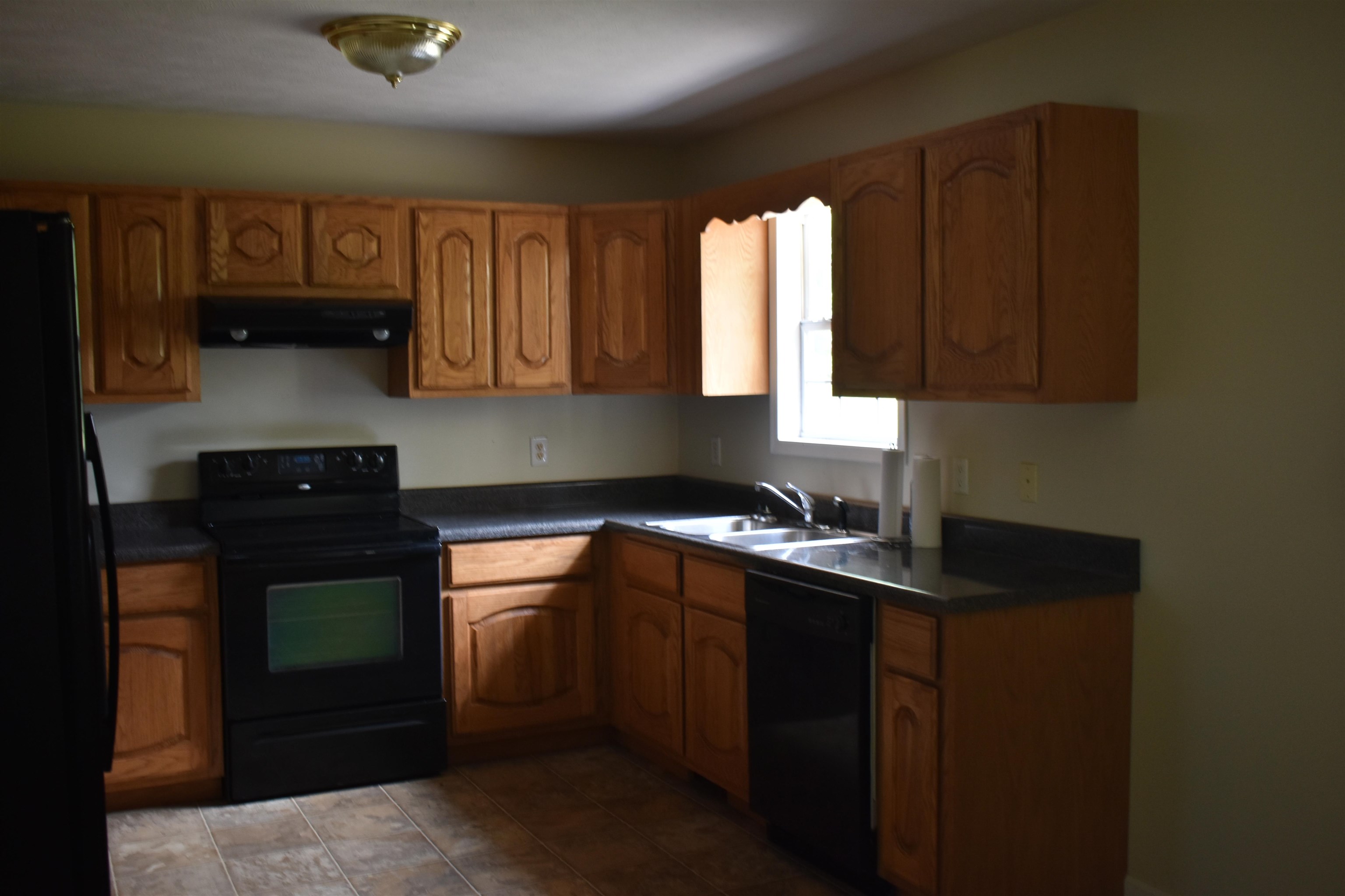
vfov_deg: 36.9
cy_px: 448
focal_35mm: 36
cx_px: 672
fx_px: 1345
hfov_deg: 53.1
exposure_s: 1/40
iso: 400
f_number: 3.8
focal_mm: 24
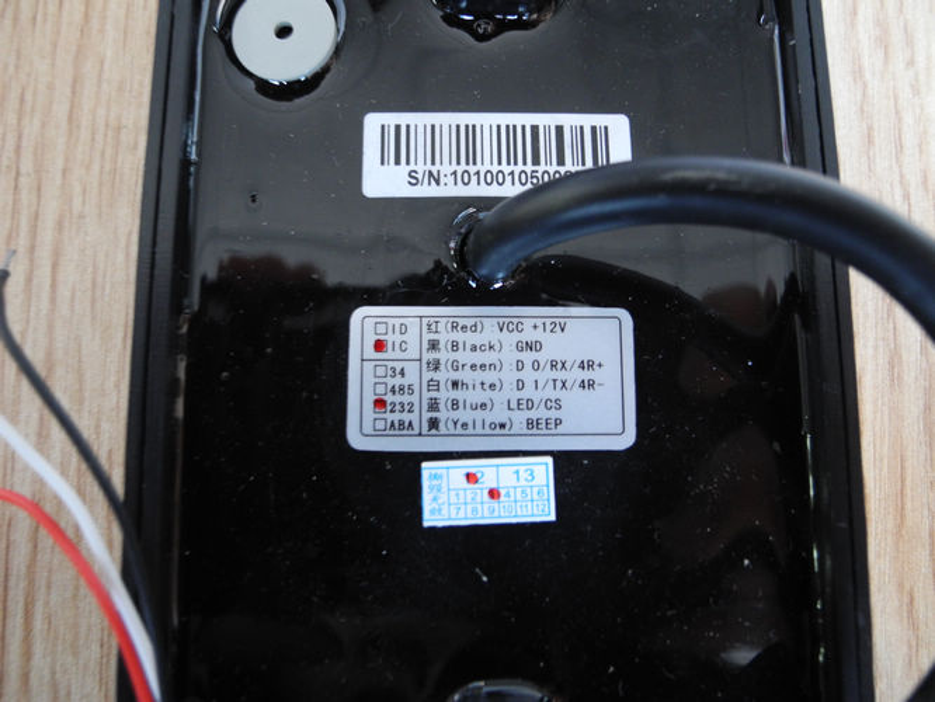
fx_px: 757
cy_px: 351
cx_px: 468
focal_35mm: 28
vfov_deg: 49.8
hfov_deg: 63.4
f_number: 2.8
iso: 400
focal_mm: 6
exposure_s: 1/6.5
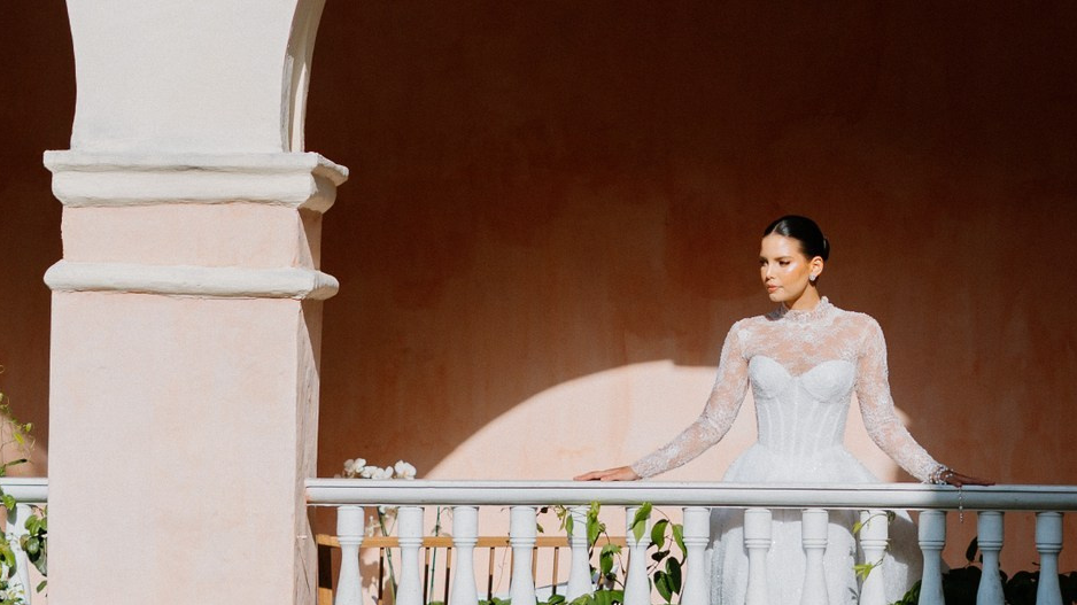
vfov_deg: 8.4
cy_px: -55
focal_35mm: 143
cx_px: 772
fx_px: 4083
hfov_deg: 15.0
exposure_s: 1/3200
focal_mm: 50
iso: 100
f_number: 2.5
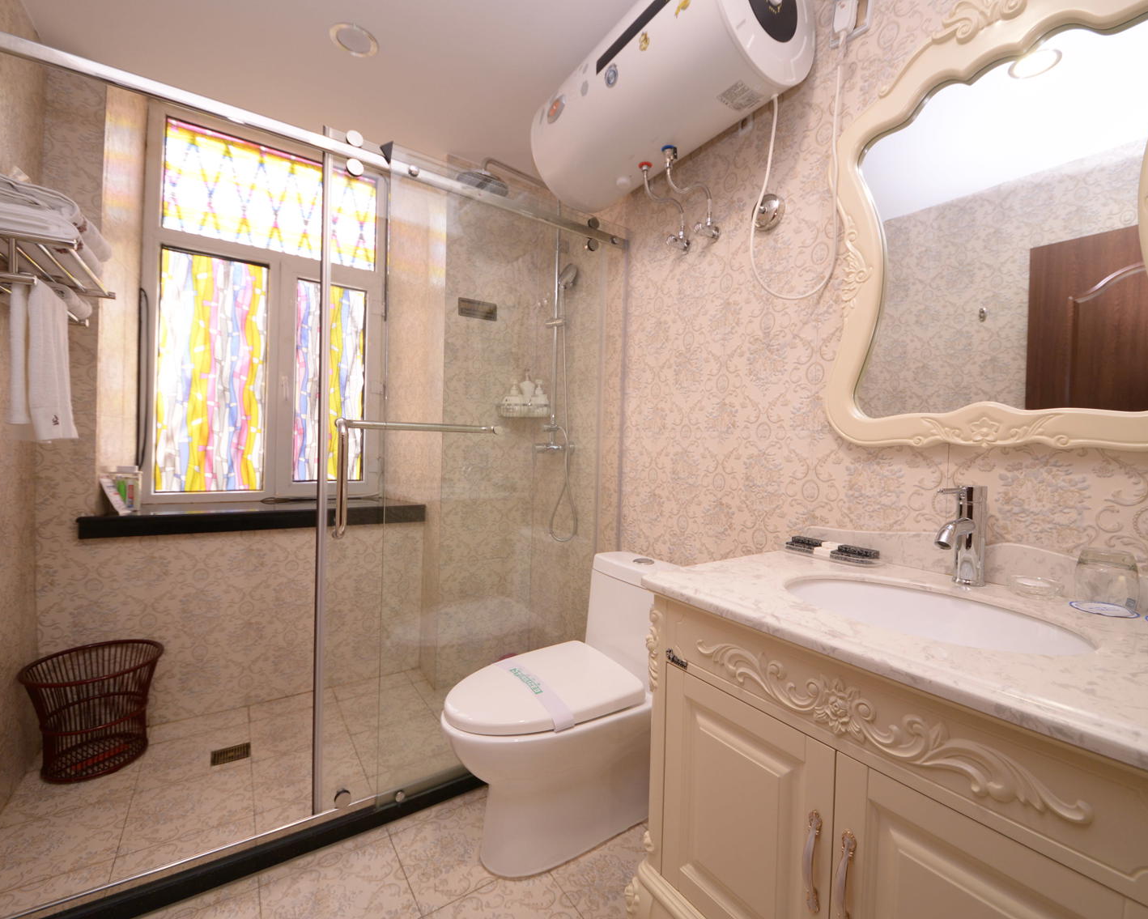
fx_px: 476
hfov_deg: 100.6
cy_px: 449
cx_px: 610
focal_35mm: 14
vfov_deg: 88.0
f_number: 4.5
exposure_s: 1/30
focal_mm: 12
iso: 800
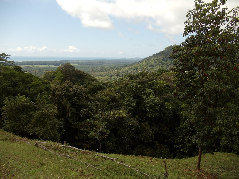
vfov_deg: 32.9
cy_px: 90
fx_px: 304
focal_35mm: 44
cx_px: 120
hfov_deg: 42.9
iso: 80
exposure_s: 1/400
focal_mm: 6
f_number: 3.5
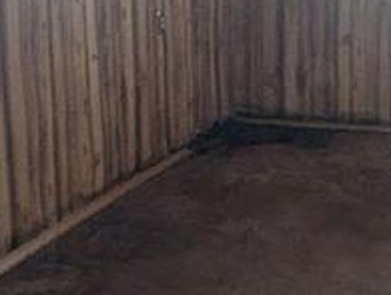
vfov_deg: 21.4
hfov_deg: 27.8
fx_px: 770
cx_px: 321
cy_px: 54
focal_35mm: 68
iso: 660
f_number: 2.2
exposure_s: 1/23.8
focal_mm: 1.95
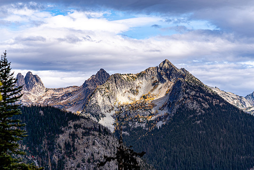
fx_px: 741
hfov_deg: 19.5
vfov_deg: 13.0
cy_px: 85
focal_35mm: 105
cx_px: 127
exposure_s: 1/1600
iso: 100
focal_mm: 70
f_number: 2.8
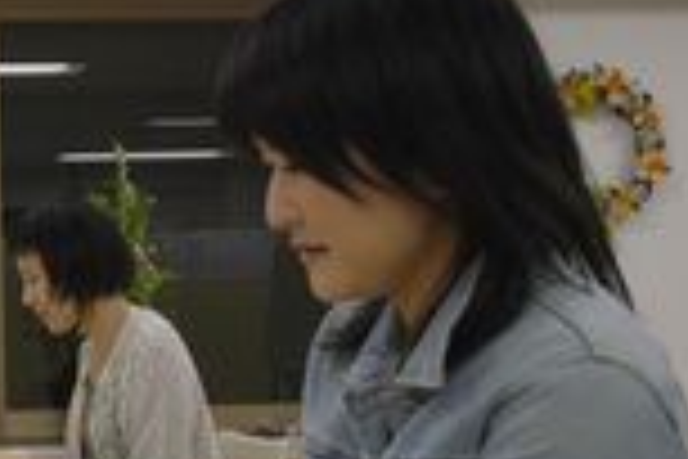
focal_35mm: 110
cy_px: 268
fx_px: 2111
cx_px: -265
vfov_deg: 12.4
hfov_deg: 17.1
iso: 200
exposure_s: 1/60
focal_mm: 25
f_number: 3.8
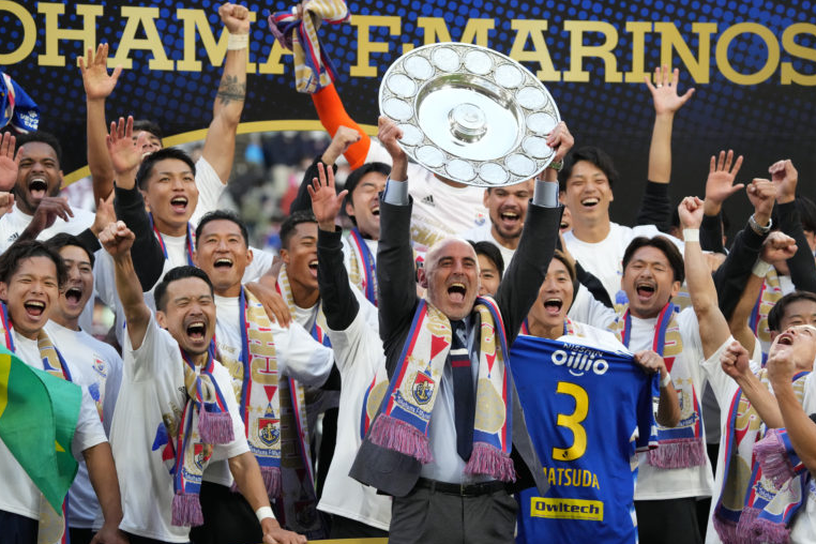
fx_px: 6074
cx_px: 408
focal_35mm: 268
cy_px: 273
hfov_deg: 7.7
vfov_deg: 5.1
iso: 5000
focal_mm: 266
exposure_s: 1/1000
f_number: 6.3
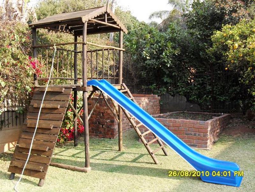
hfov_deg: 49.0
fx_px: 280
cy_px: 96
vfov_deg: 37.7
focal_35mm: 38
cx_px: 128
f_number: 2.8
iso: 80
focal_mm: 6.3
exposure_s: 1/180
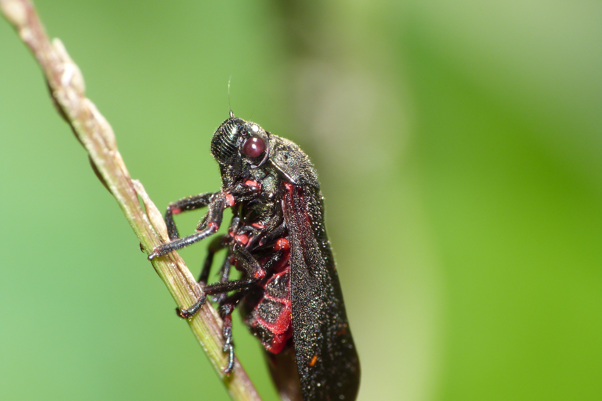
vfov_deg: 5.0
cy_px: 213
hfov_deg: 7.5
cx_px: 301
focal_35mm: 276
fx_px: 4615
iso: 100
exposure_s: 1/250
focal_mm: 47.7
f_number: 8
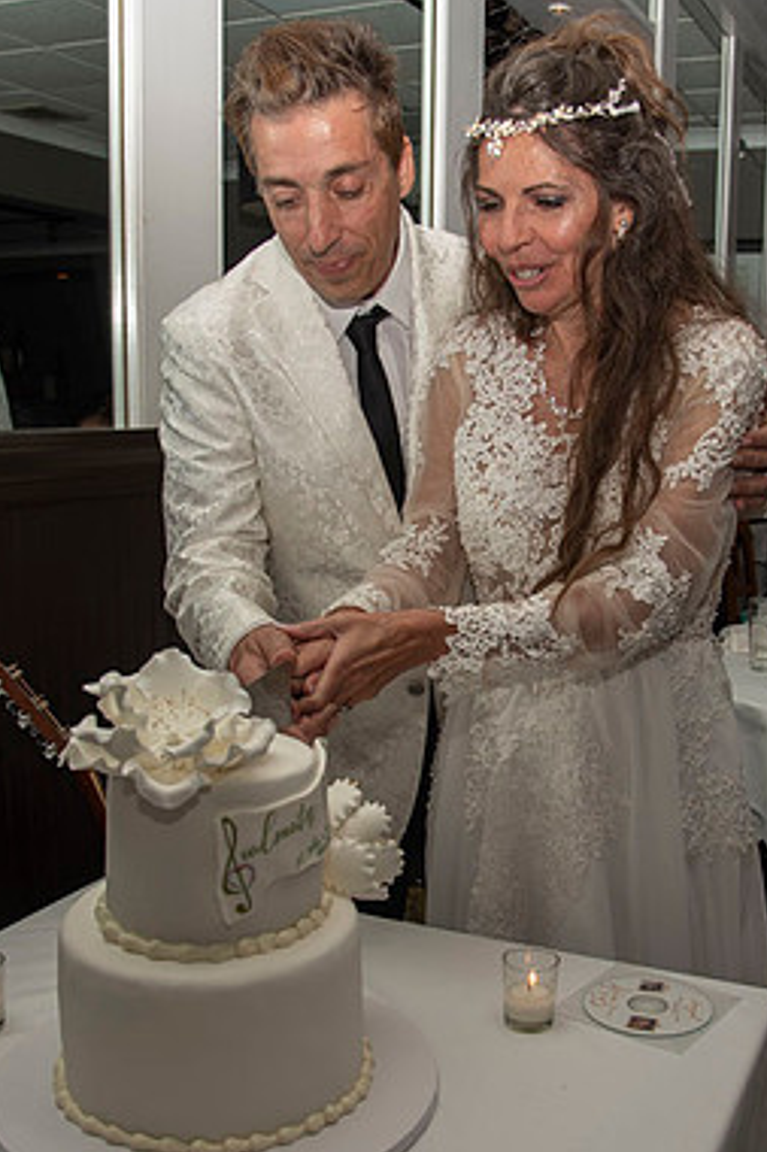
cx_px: 459
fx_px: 1279
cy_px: 632
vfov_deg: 48.4
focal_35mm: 40
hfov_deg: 33.3
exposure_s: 1/200
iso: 100
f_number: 4.5
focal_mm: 24
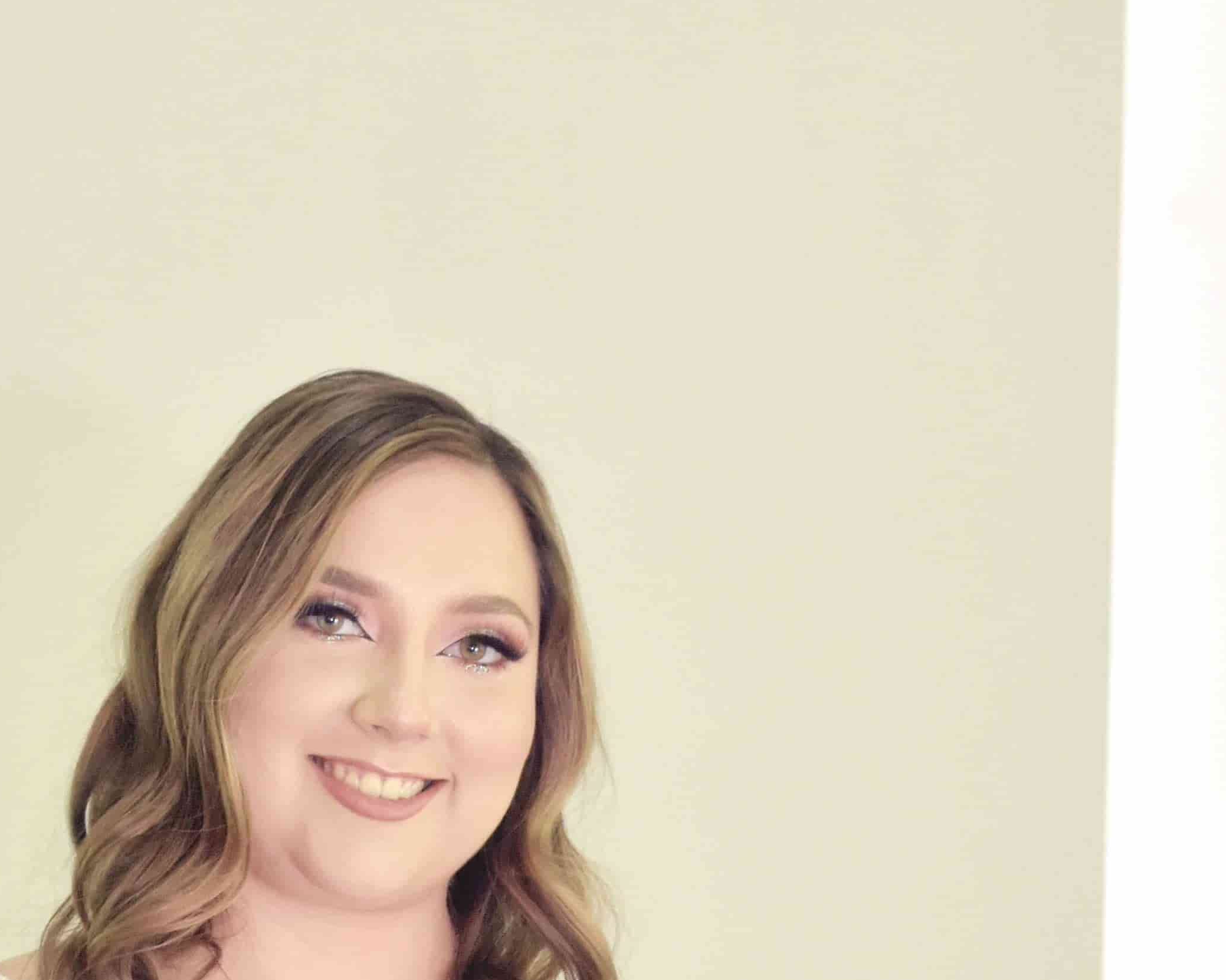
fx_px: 9143
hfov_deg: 7.7
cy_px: 1711
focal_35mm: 252
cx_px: 587
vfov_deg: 6.0
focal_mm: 62
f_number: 8
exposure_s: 1/100
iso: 1600
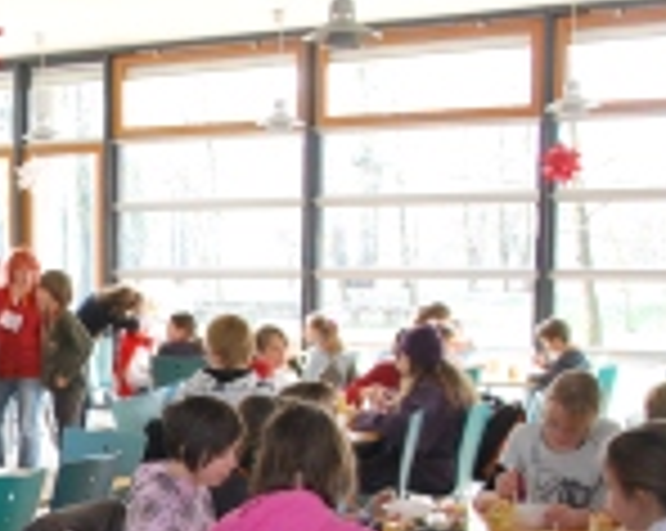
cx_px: -202
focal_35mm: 77
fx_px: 1516
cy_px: 441
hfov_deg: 22.2
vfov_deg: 19.6
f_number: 4
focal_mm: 18
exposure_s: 1/60
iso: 800
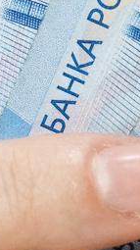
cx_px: 298
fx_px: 4042
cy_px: -155
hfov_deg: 2.0
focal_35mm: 611
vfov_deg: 3.5
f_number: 2.8
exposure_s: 1/320
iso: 1250
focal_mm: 50
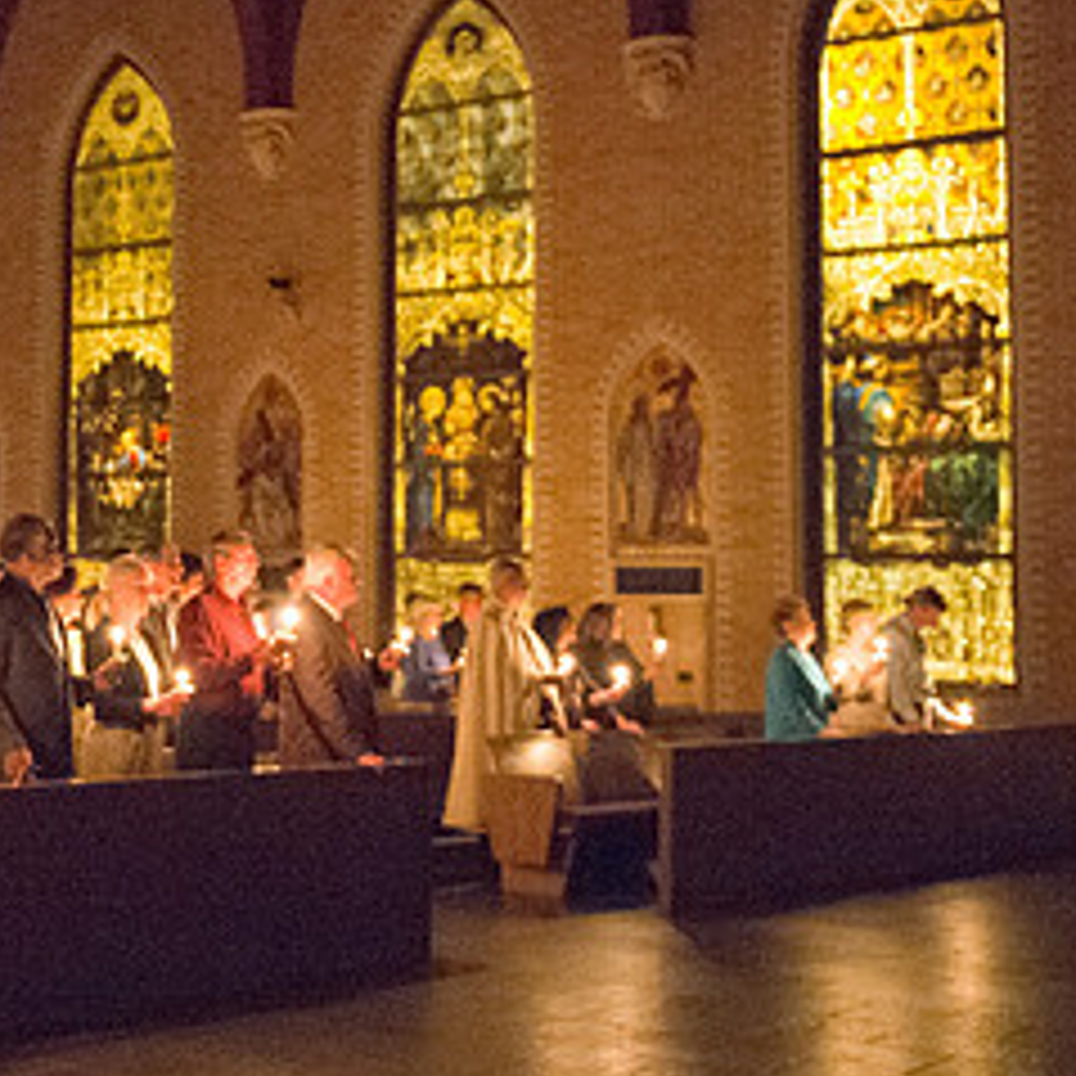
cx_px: -9
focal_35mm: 64
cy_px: 410
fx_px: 2251
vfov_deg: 26.8
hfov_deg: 25.5
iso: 12800
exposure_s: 1/30
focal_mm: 31
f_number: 2.8
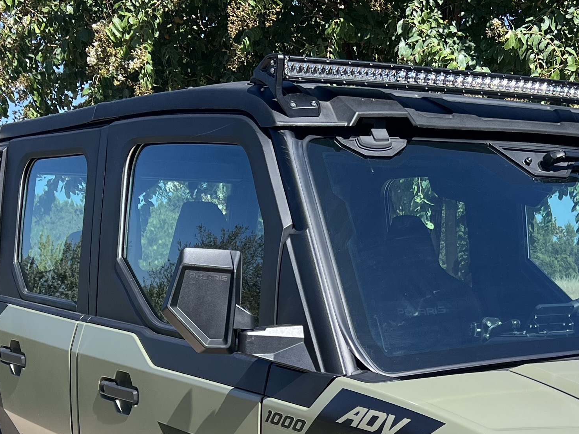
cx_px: 403
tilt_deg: -10.0
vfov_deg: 20.0
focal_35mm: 71
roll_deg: -1.4
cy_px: 451
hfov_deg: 27.2
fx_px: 1187
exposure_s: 1/2571
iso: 50
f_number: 1.5
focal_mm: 5.7
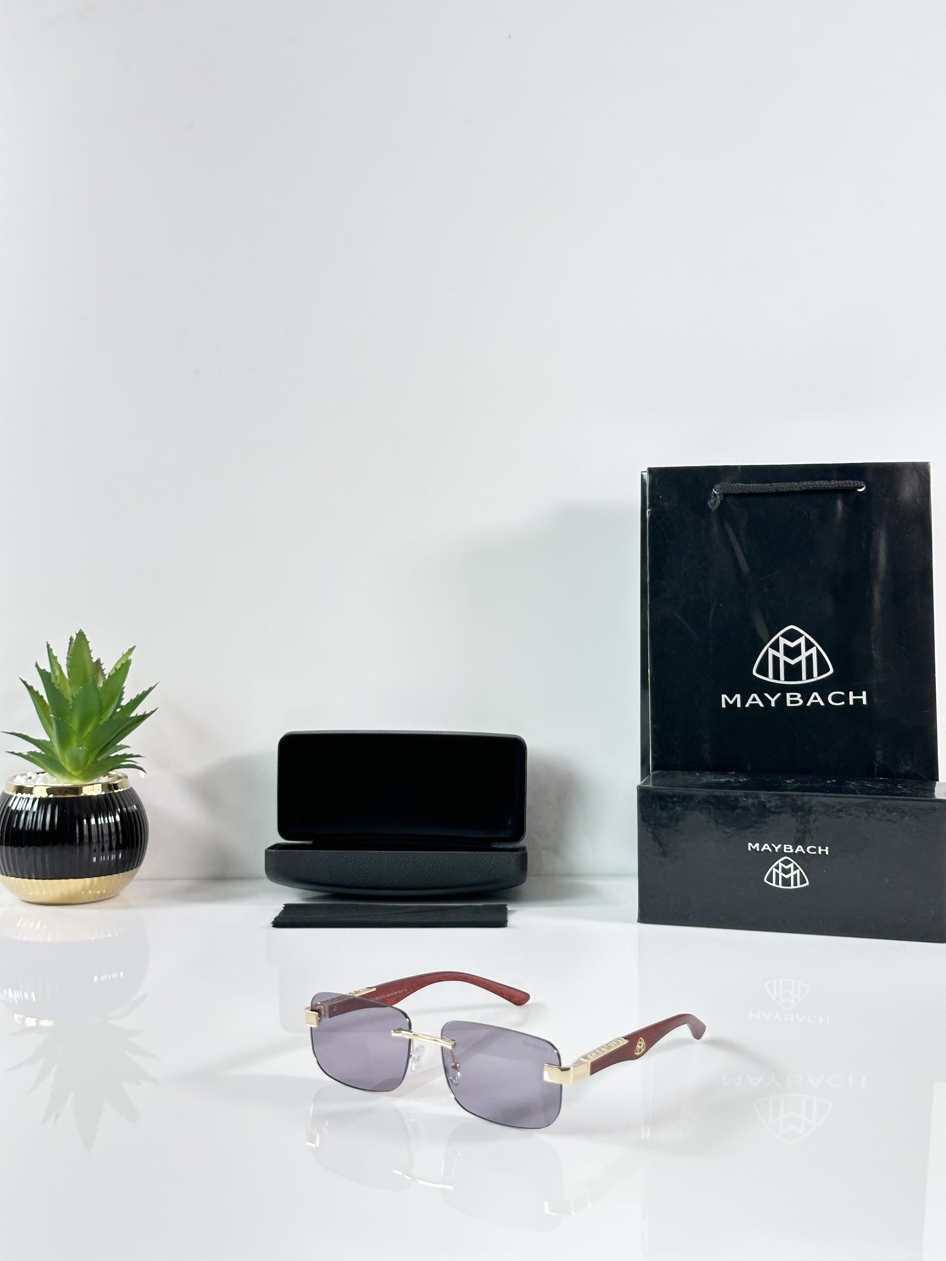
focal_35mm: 48
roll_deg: +0.3
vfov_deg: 39.7
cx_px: 473
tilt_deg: -3.7
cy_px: 630
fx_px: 1749
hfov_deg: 30.3
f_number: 1.78
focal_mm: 6.86
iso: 50
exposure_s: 1/50
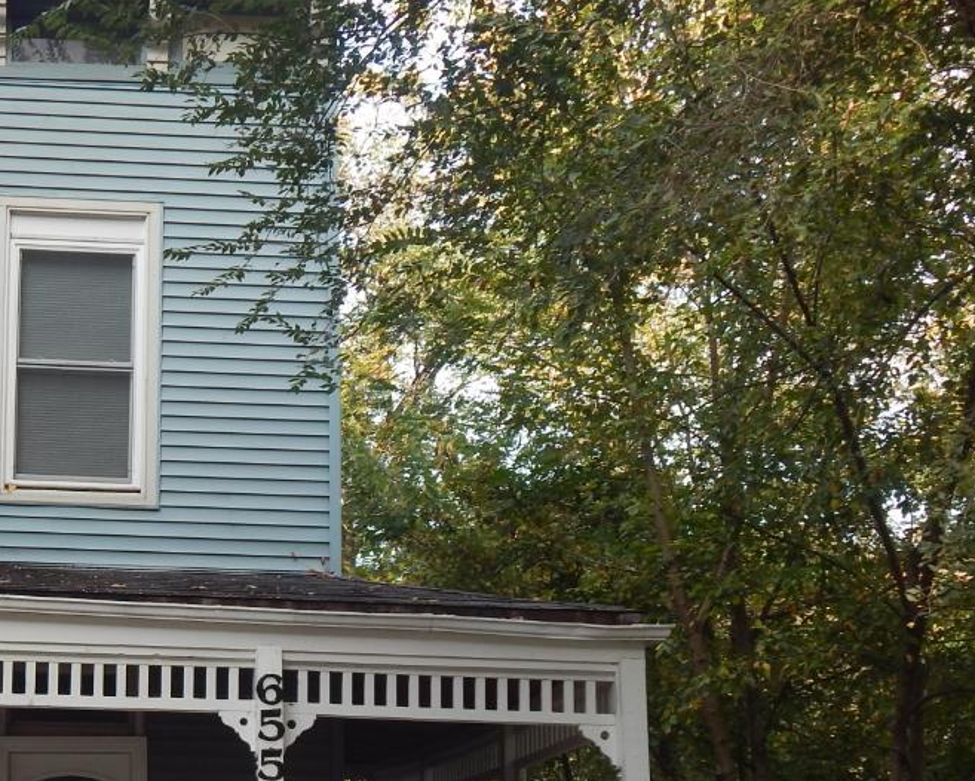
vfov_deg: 19.4
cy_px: 656
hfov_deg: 23.8
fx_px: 2251
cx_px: 113
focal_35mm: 78
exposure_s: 1/160
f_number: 3.3
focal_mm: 6.1
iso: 125
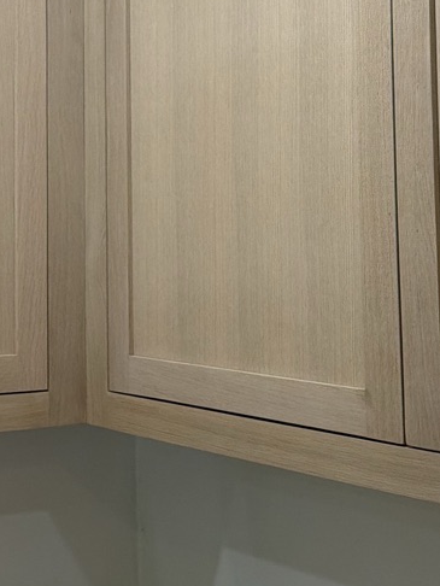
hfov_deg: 18.3
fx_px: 1338
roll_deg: +0.5
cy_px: 122
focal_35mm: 79
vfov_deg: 24.3
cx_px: 24
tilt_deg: +5.9
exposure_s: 1/120
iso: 160
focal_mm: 6.76
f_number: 1.78
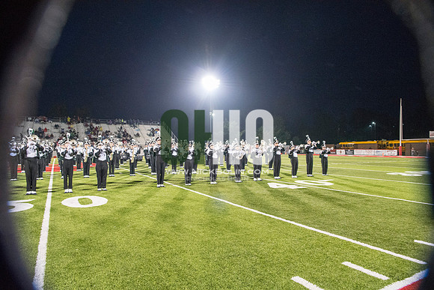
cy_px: 145
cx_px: 217
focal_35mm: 24
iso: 5000
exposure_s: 1/200
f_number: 5.6
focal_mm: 24
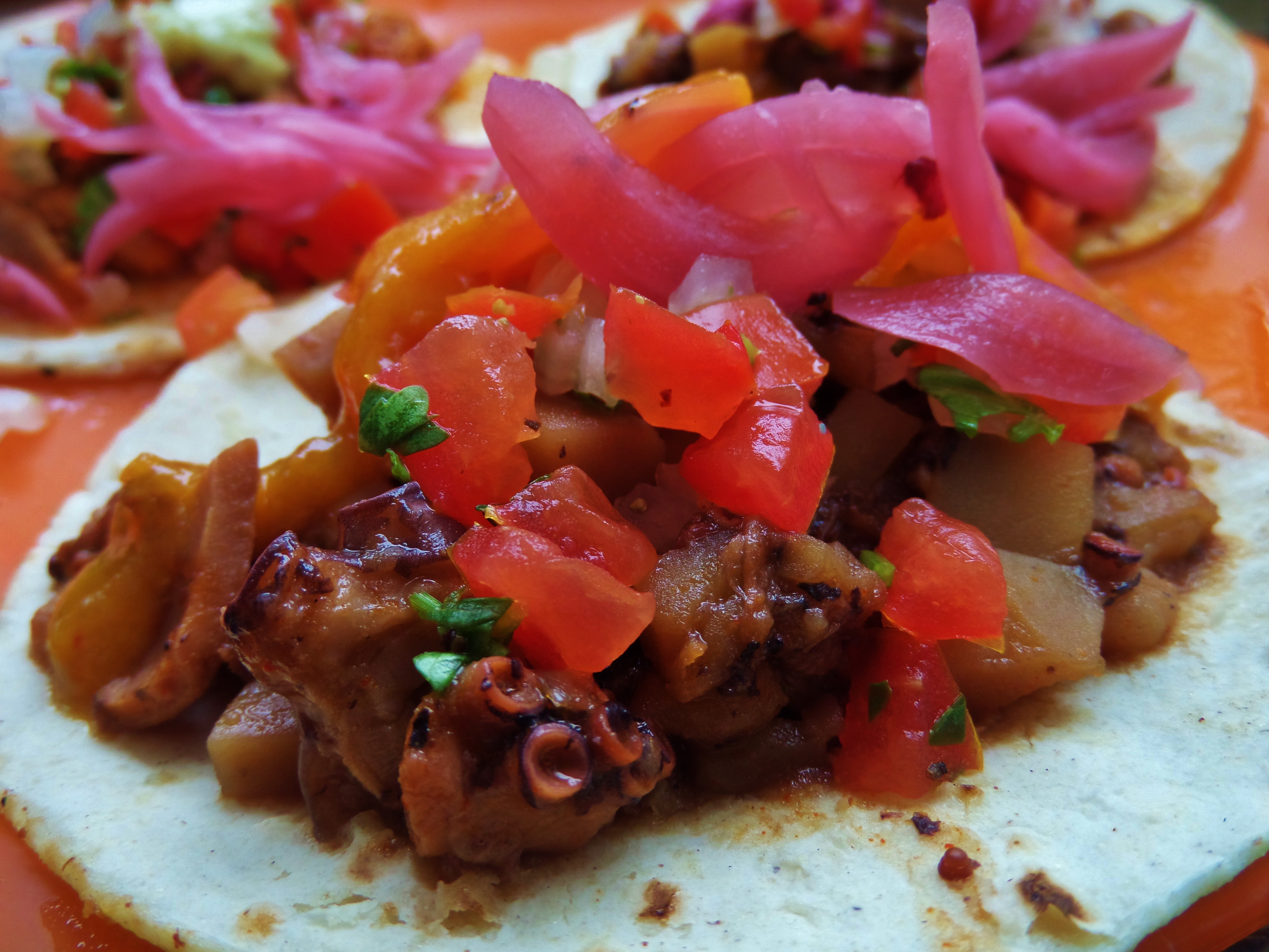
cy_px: 476
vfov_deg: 44.2
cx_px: 634
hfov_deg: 56.8
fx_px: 1173
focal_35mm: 32
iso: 160
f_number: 3.4
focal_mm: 5.3
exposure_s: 1/45
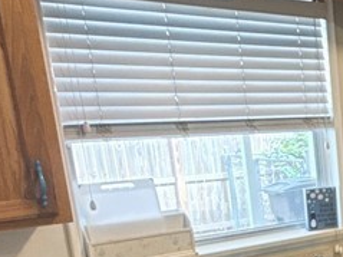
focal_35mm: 60
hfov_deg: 24.1
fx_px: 594
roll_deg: +0.8
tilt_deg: -11.0
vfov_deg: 23.7
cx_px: 534
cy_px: 231
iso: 640
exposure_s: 1/120
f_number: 2.2
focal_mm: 2.22
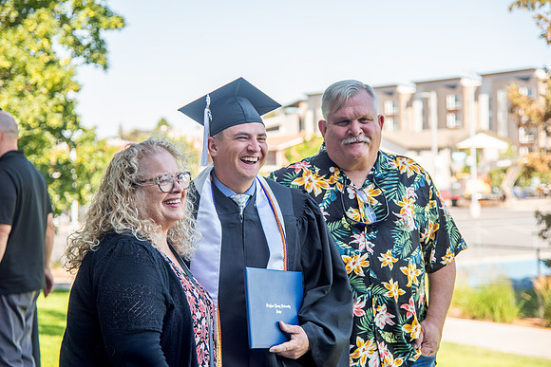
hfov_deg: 24.7
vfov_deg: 16.6
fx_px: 1257
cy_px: 180
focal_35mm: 82
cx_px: 278
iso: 125
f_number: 4
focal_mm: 75
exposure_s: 1/320
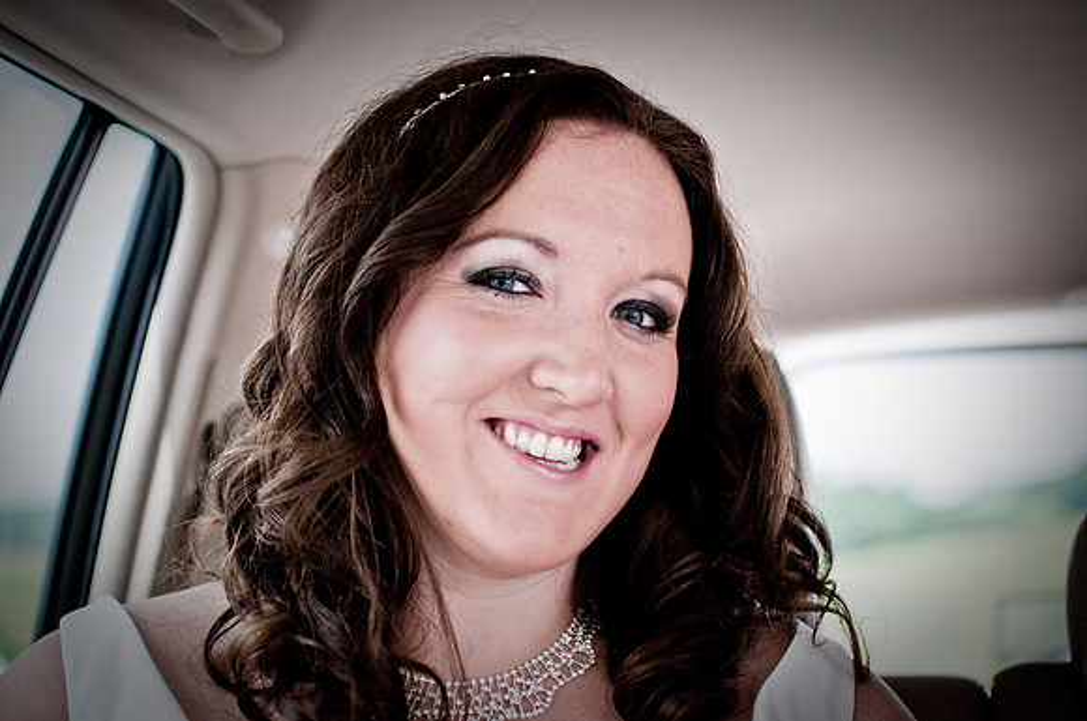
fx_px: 1583
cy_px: 360
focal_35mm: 52
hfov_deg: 37.9
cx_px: 544
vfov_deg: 25.7
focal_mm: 35
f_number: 1.8
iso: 1000
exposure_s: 1/2000
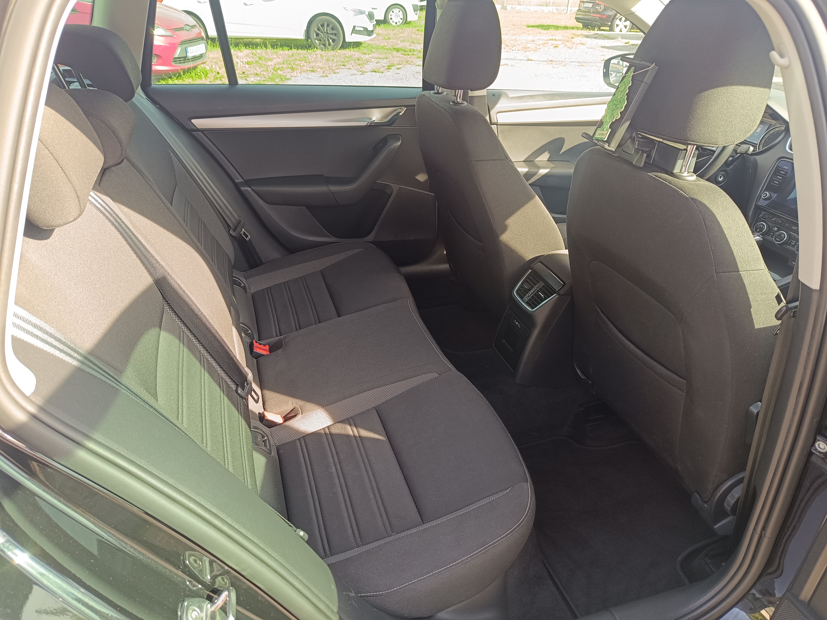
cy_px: 310
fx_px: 573
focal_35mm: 24
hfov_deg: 71.6
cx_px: 414
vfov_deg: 56.8
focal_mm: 5.59
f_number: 1.88
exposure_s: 1/101
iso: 135
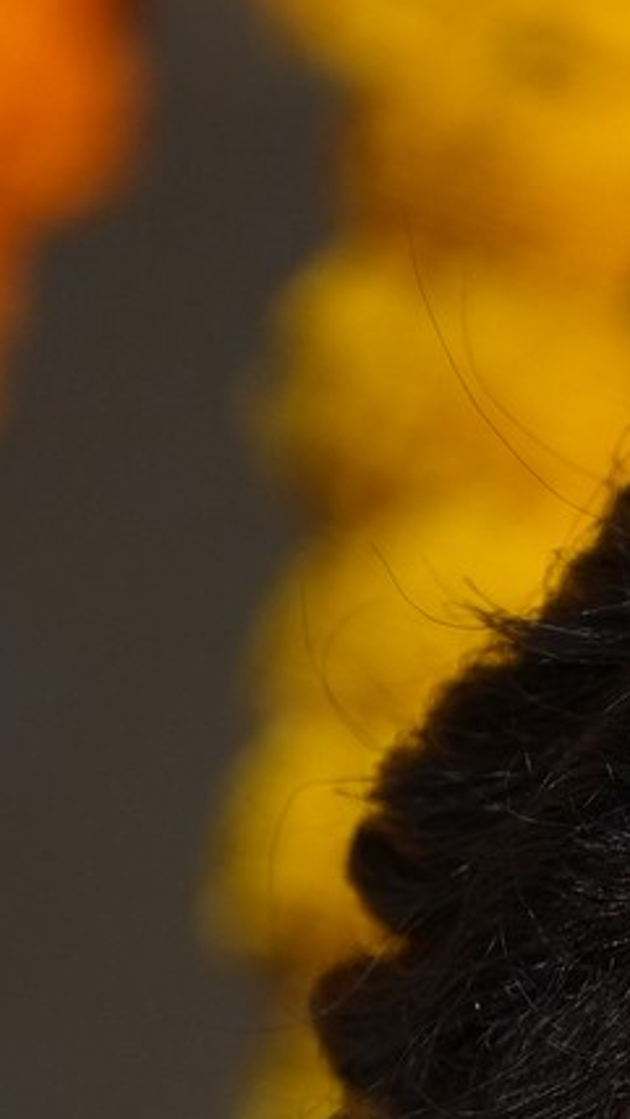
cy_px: 2099
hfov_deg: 1.0
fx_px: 37093
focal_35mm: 1250
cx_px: 1250
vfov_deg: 1.7
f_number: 2.8
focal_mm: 200
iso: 500
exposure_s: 1/160
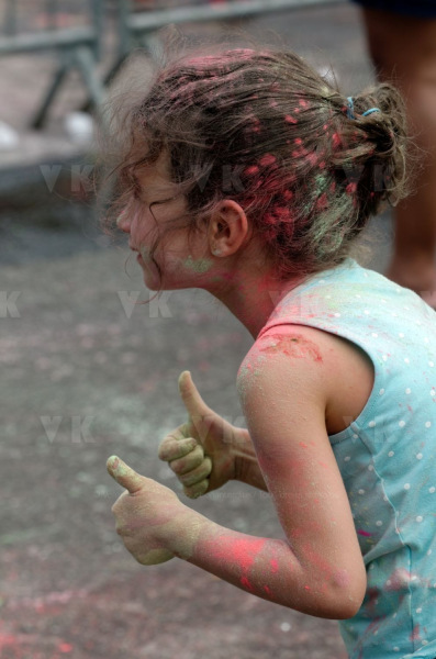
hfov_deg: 6.7
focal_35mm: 202
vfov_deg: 10.2
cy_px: 330
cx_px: 218
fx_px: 3698
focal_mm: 135
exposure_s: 1/500
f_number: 8
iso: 200
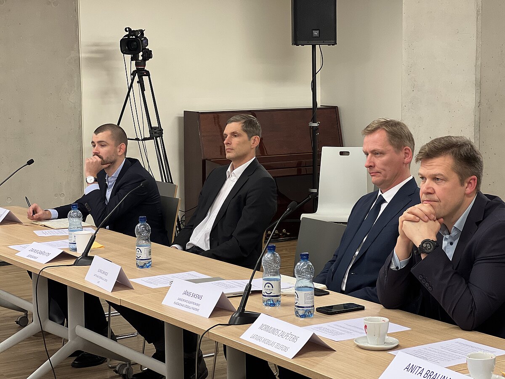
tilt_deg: -6.8
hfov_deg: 25.3
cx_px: 252
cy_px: 190
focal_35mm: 77
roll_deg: +0.5
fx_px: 1123
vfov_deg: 19.1
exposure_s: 1/33
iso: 160
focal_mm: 9
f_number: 2.8
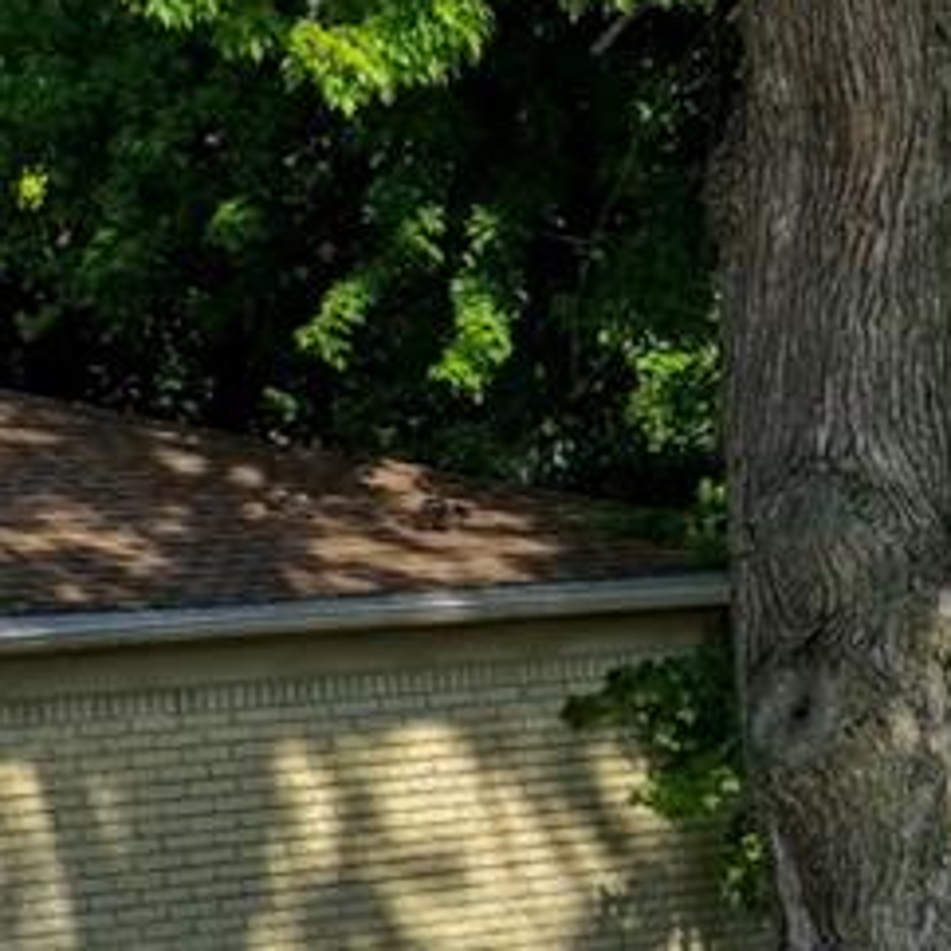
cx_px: 2696
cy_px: 1755
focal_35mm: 201
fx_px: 6247
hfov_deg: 7.7
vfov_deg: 8.4
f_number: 2.8
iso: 250
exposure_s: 1/3200
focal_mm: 14.45
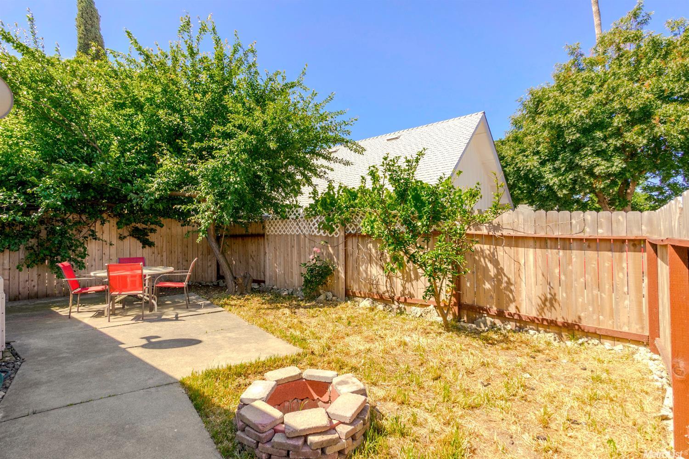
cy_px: 230
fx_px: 344
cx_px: 344
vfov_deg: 67.4
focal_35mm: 18
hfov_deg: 90.0
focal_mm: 12
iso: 100
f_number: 8
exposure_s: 1/160
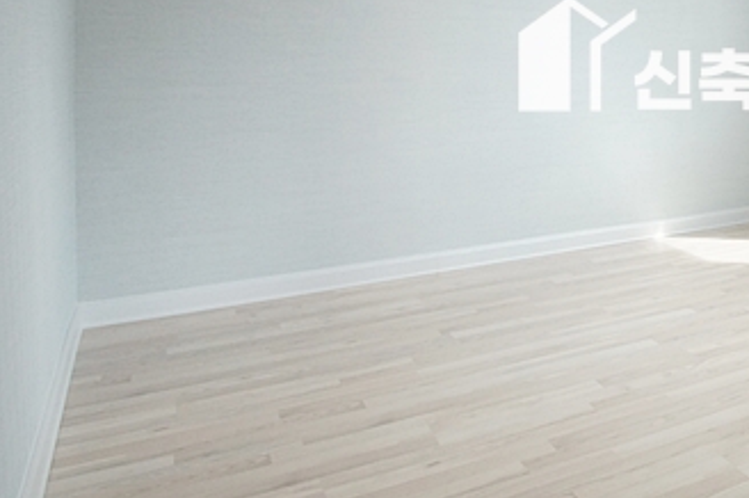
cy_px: 46
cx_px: 799
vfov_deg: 31.5
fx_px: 836
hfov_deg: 40.3
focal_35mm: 40
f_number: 9
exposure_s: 1/30
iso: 800
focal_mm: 11
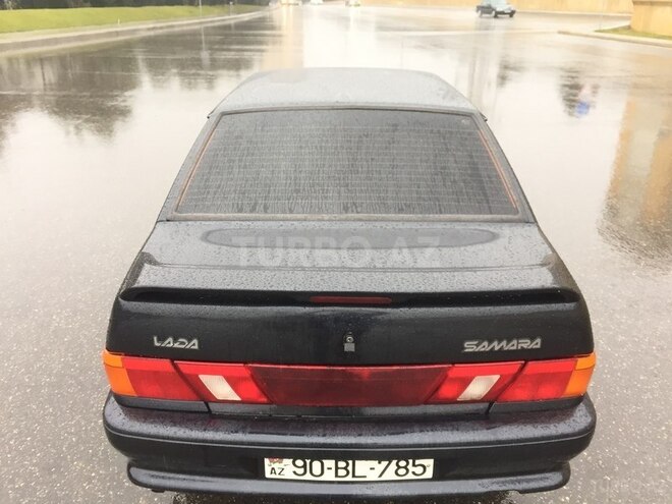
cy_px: 252
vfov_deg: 48.2
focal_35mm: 29
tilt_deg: -19.4
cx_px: 336
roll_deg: -0.3
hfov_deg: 61.7
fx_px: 563
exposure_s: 1/33
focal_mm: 4.15
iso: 32
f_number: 2.2
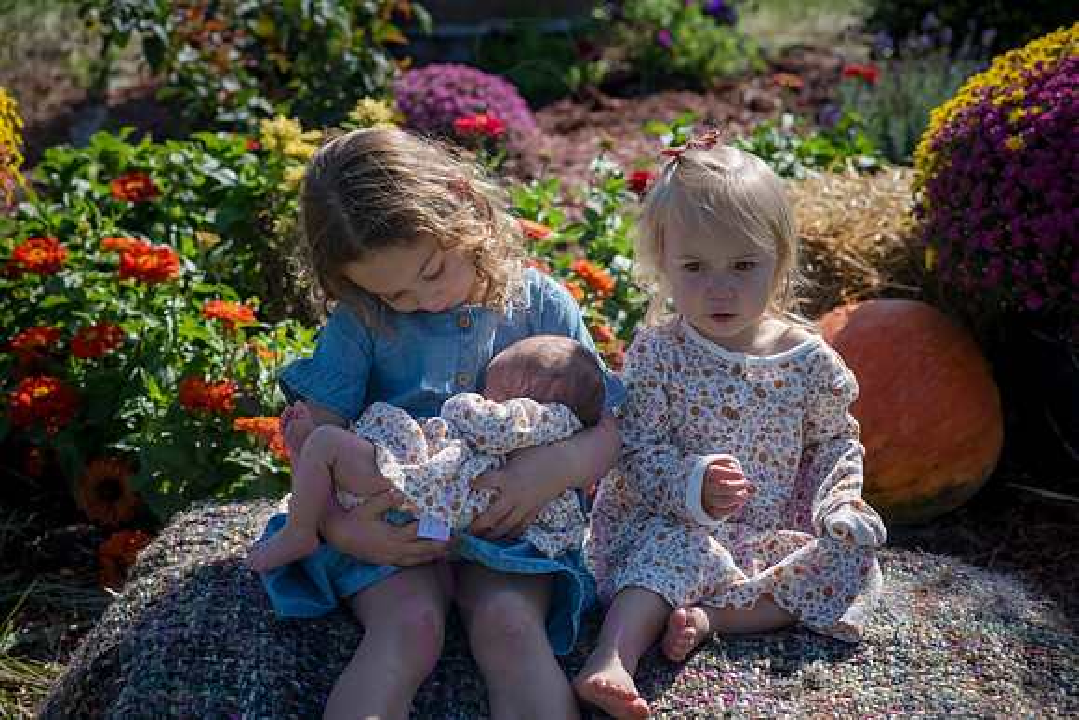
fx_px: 2548
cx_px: 540
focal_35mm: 85
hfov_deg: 23.9
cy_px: 360
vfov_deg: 16.1
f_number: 6.3
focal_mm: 85
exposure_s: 1/1250
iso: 400
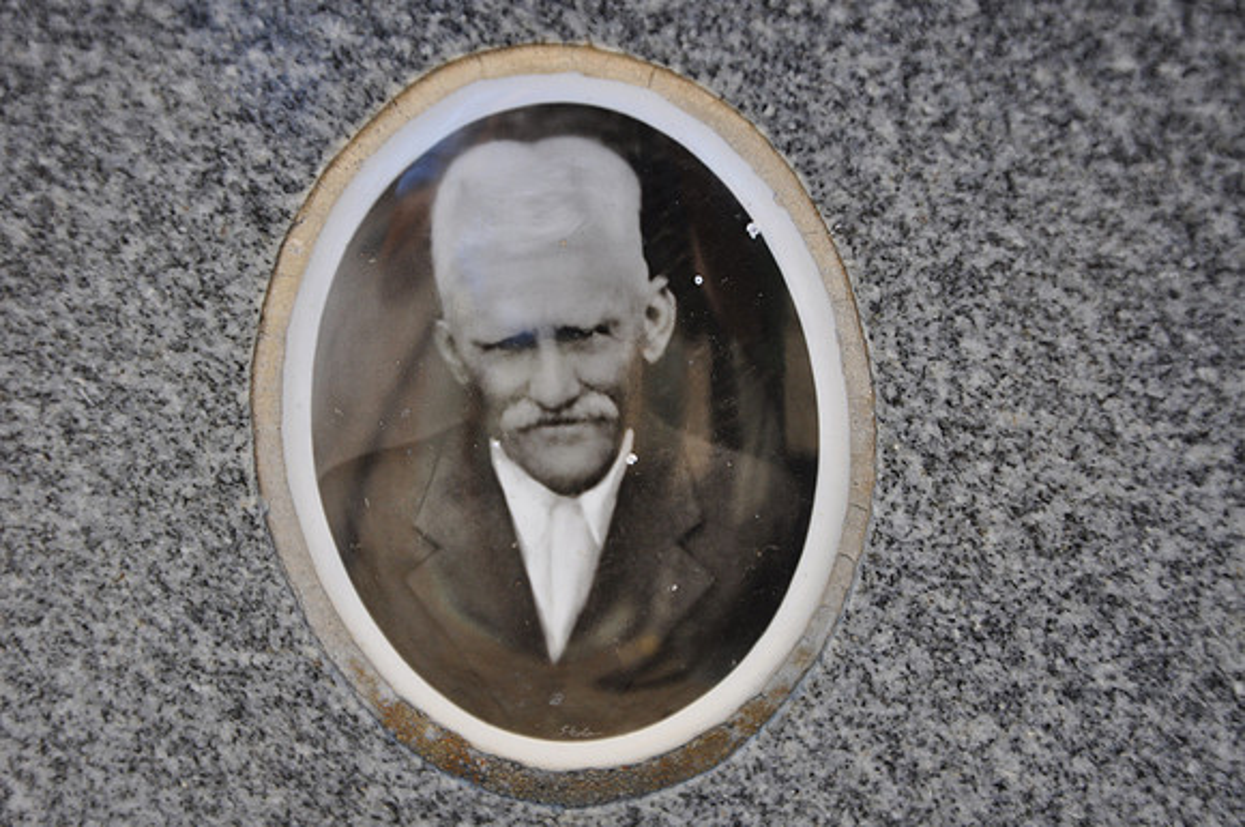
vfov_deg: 13.0
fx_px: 3626
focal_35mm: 105
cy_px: 414
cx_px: 622
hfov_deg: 19.5
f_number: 5.3
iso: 560
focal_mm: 70
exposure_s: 1/250
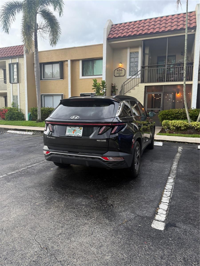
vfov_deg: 71.6
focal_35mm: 24
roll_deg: -2.4
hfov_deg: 56.8
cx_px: 100
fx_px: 185
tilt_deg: -3.6
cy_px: 133
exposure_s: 1/179
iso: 125
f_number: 1.78
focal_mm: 6.76
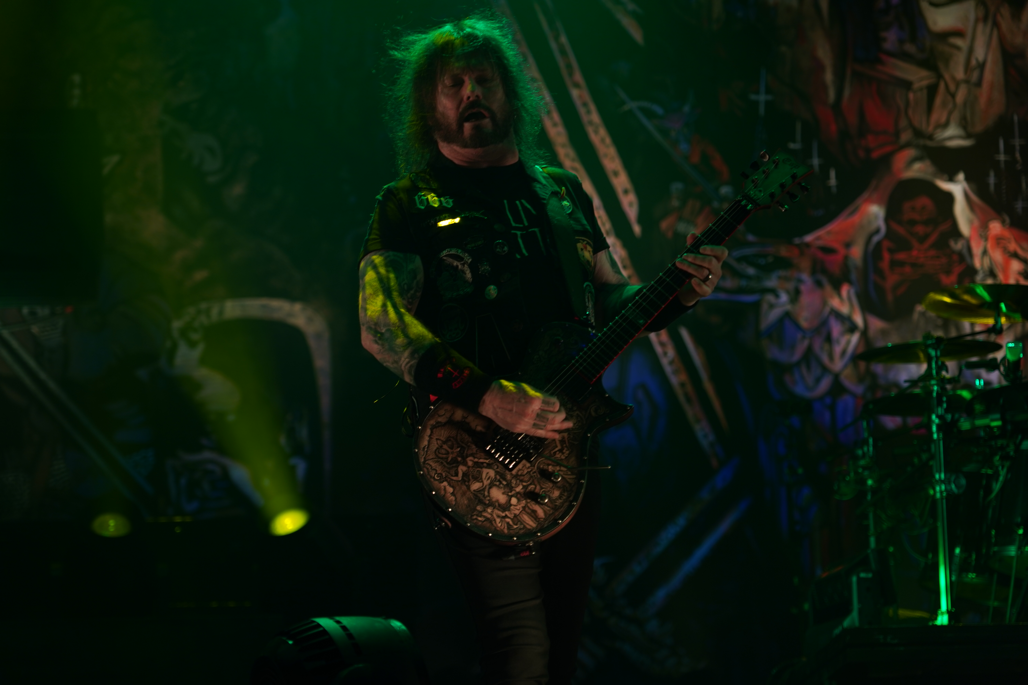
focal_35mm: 103
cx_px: 514
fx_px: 2941
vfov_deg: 13.3
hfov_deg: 19.8
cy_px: 342
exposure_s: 1/125
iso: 200
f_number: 4
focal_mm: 103
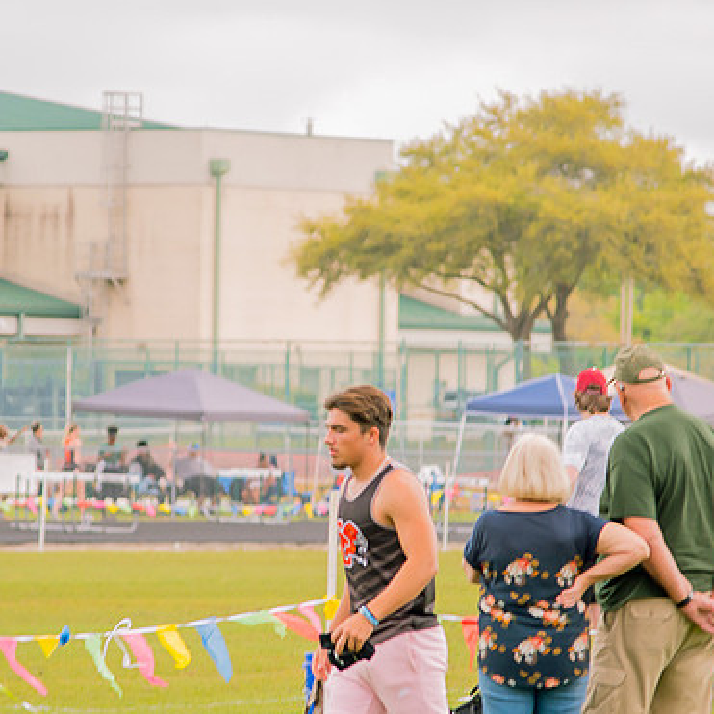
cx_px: 294
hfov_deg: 5.2
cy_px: 387
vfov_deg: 5.2
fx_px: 7888
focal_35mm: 338
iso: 200
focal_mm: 120
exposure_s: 1/200
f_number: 4
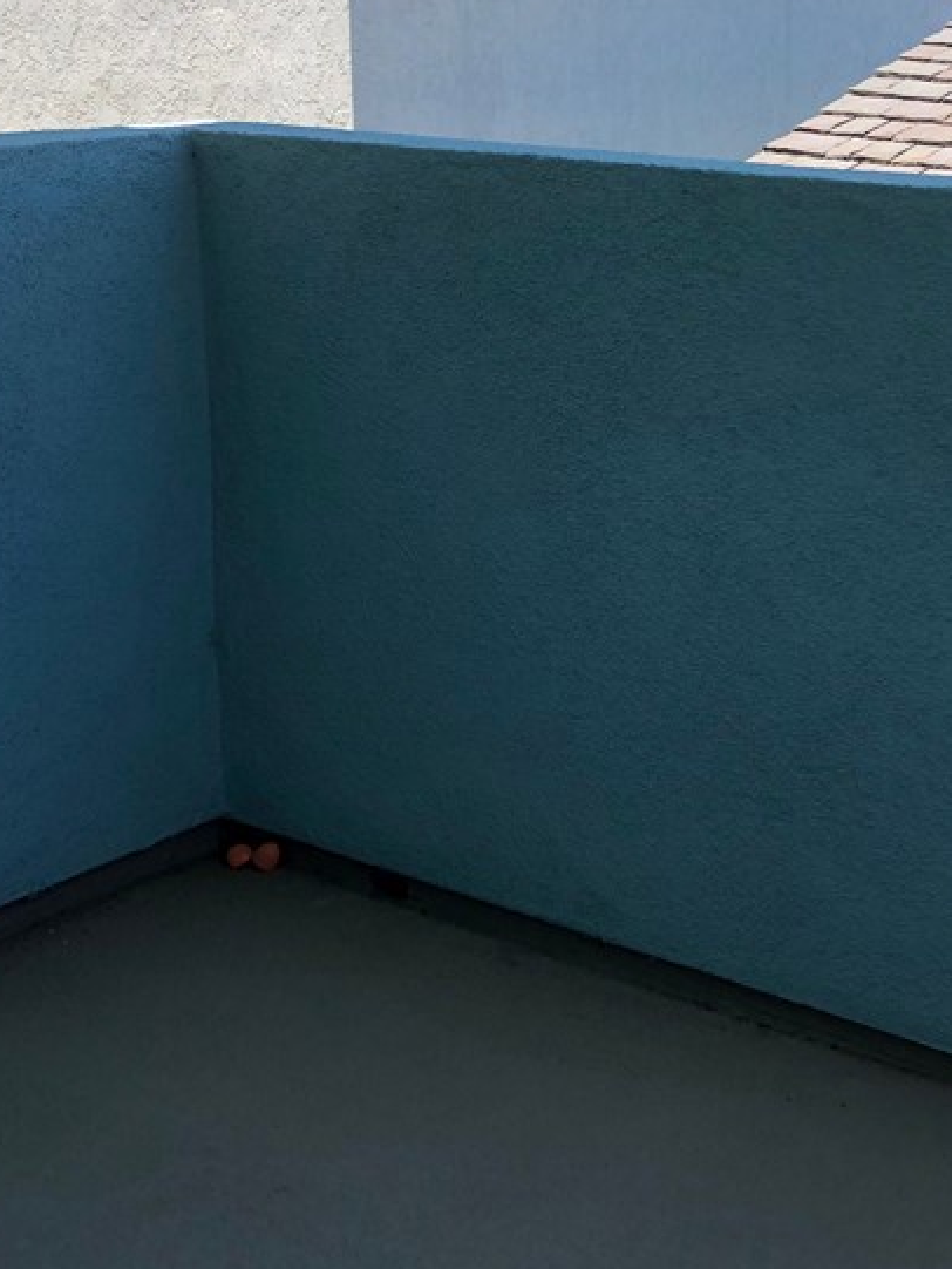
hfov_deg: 26.9
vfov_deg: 35.6
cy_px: 375
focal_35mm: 53
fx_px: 1943
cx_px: 793
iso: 20
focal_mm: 4
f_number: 1.8
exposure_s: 1/783
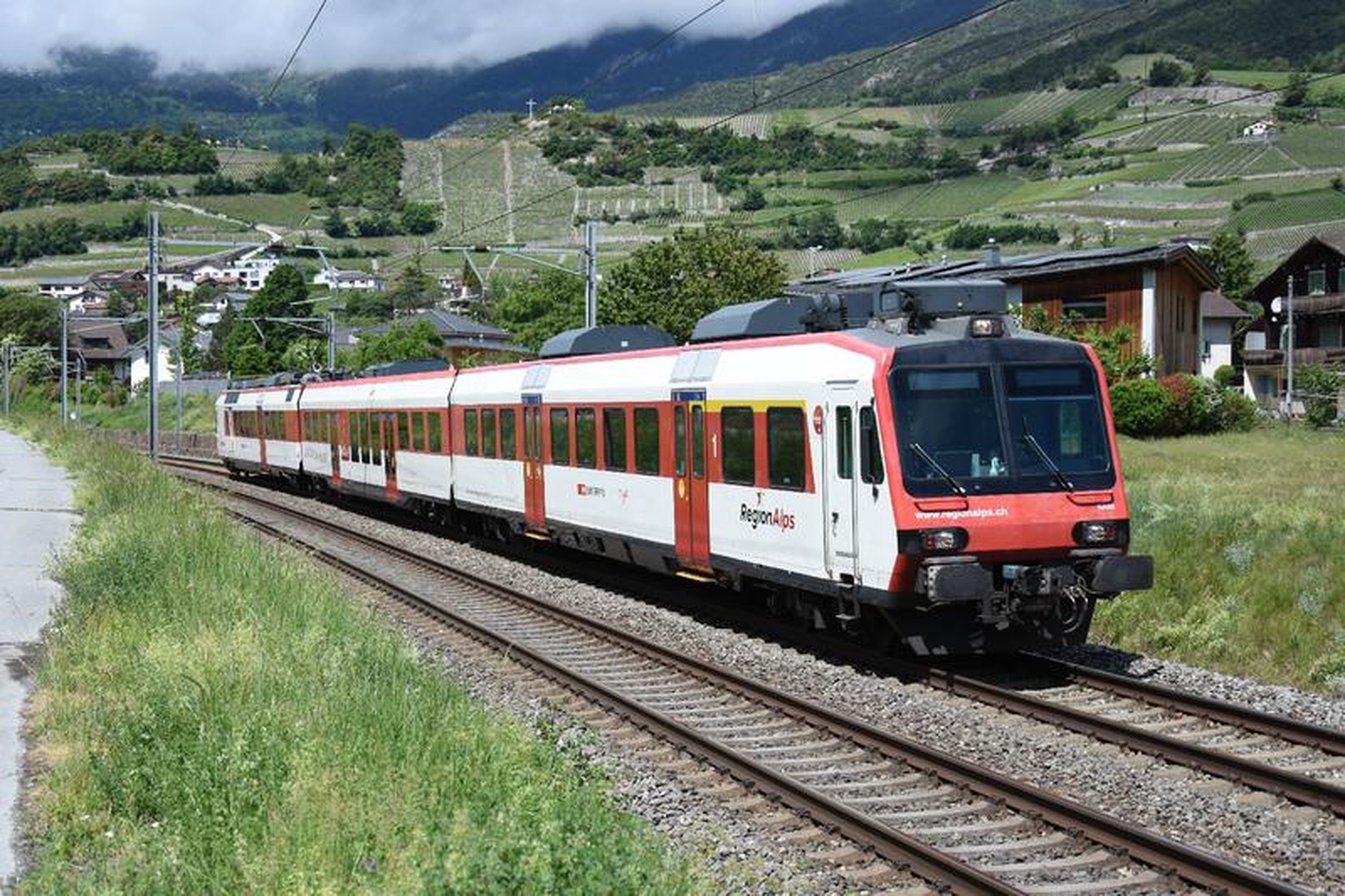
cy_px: 448
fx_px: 1905
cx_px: 672
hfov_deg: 38.9
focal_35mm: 51
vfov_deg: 26.5
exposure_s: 1/1250
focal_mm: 34
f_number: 5
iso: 200
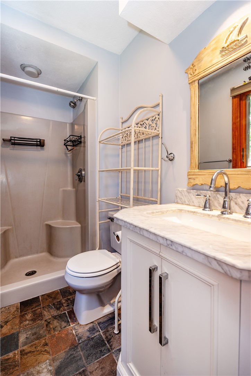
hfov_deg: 73.7
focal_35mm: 16
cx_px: 126
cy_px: 188
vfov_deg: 96.7
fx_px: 167
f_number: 6.3
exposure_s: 1/4
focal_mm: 16
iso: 100
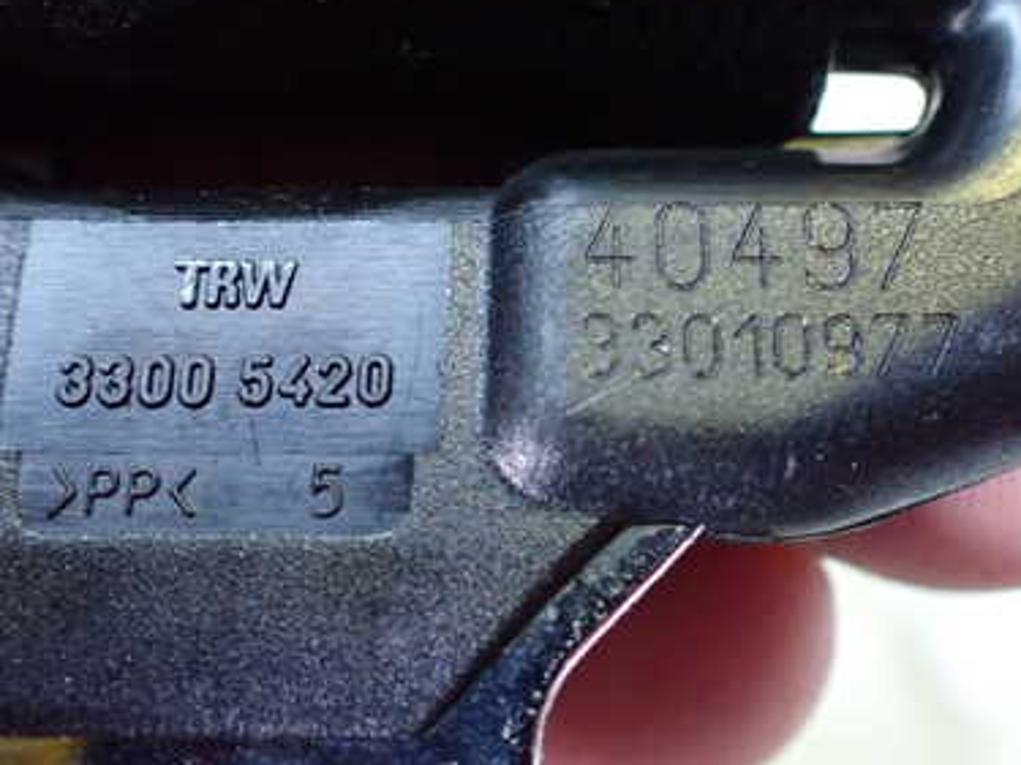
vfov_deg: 29.9
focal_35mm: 48
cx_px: 599
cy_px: 226
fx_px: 1415
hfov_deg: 39.5
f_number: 2.3
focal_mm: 5.4
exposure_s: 1/30
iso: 1000
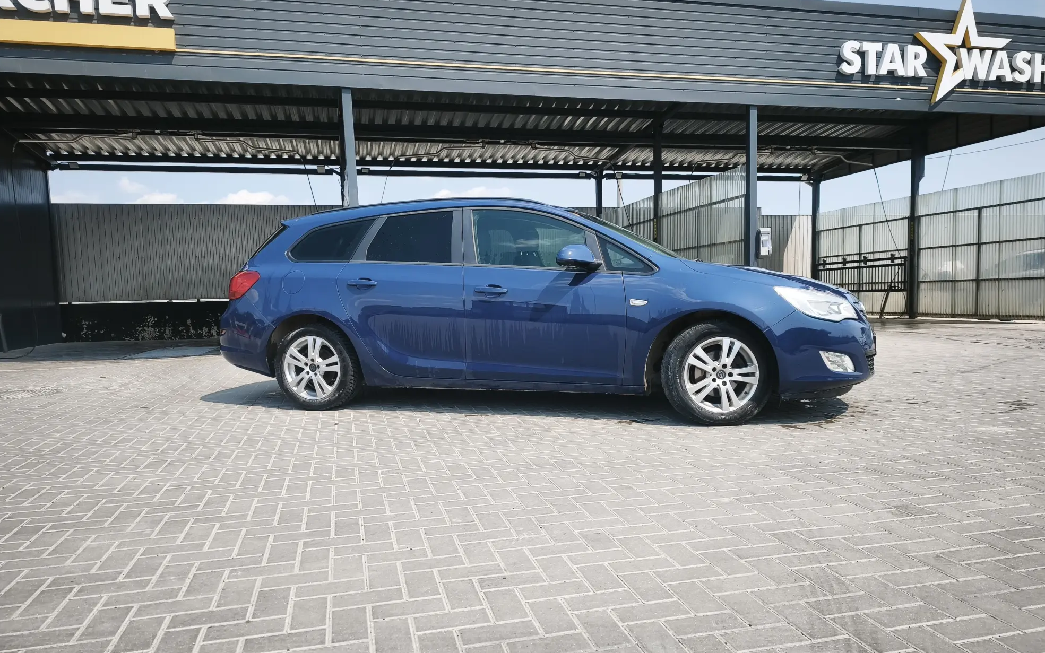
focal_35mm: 26
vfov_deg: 47.6
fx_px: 741
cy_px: 355
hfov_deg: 70.4
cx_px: 545
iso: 50
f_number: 1.62
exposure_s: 1/1860
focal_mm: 6.45
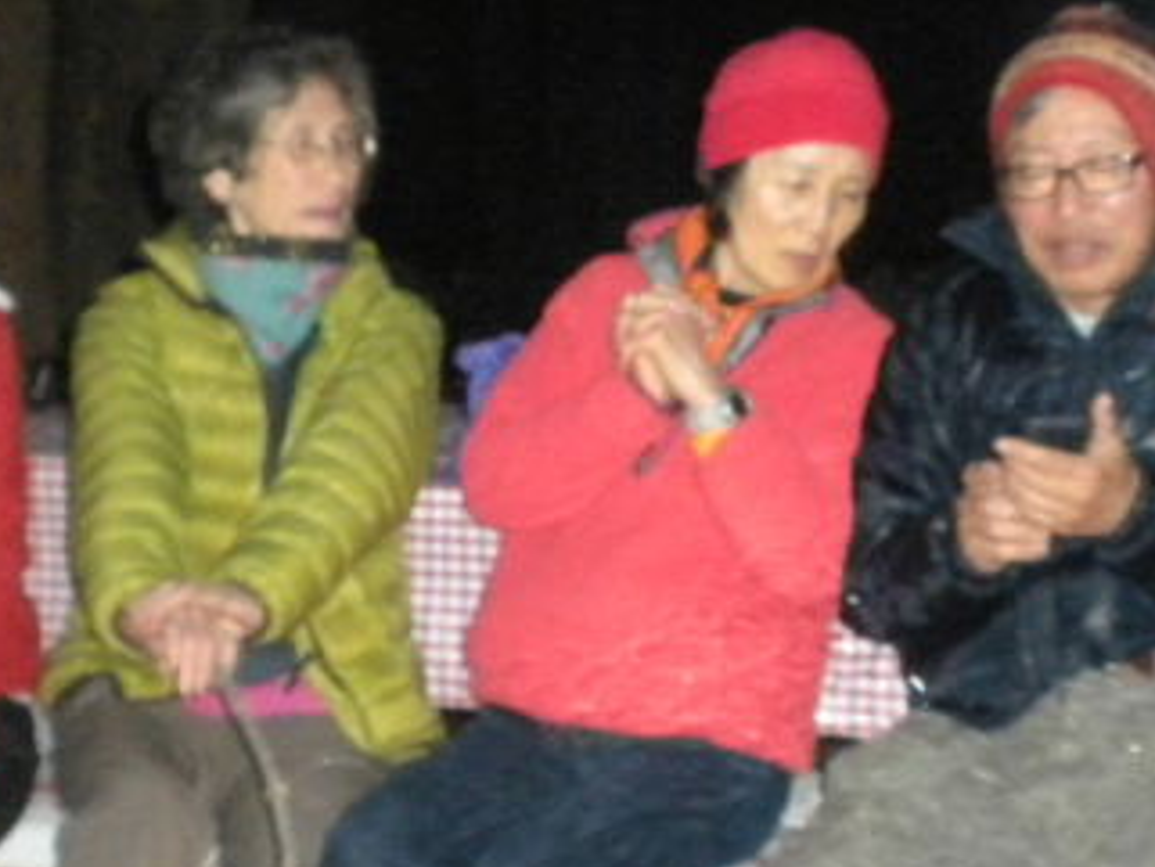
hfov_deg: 21.7
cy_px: 473
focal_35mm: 90
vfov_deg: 16.4
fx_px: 3004
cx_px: 662
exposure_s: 1/30
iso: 800
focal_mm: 6.6
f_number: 3.5
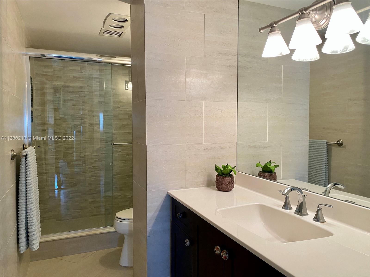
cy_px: 138
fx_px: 278
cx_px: 185
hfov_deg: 67.3
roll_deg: -0.1
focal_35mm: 26
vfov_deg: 53.1
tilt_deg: -2.6
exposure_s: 1/60
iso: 160
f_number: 1.8
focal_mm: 4.25
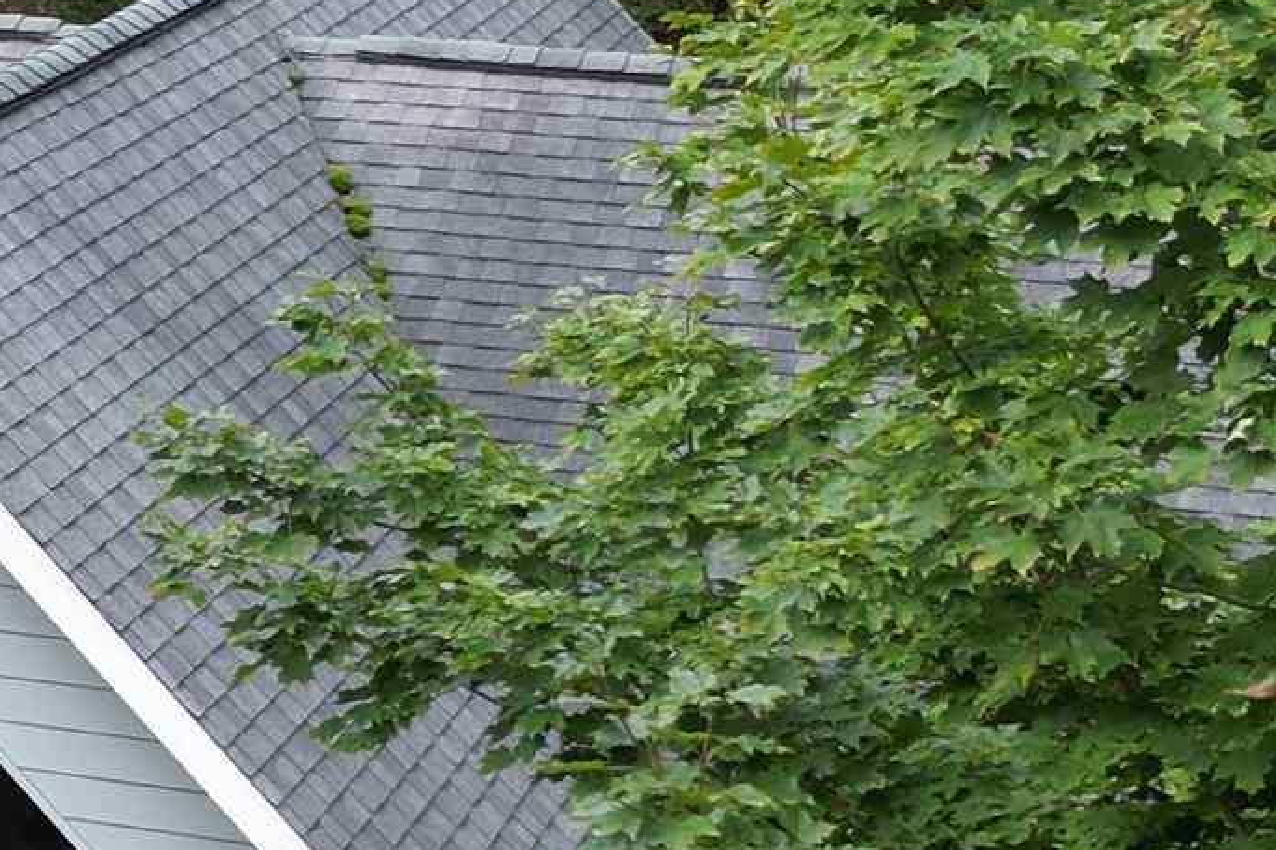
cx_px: -630
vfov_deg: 11.9
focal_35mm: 112
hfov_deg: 16.6
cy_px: 1109
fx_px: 3968
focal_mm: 6.72
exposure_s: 1/20
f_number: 1.7
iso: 100
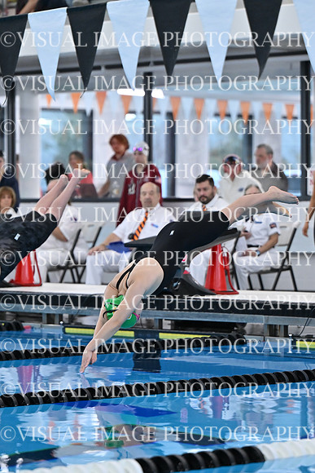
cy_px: 236
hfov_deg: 8.7
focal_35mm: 157
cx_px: 158
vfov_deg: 13.1
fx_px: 2059
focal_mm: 105
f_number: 2.8
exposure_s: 1/1000
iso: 1600
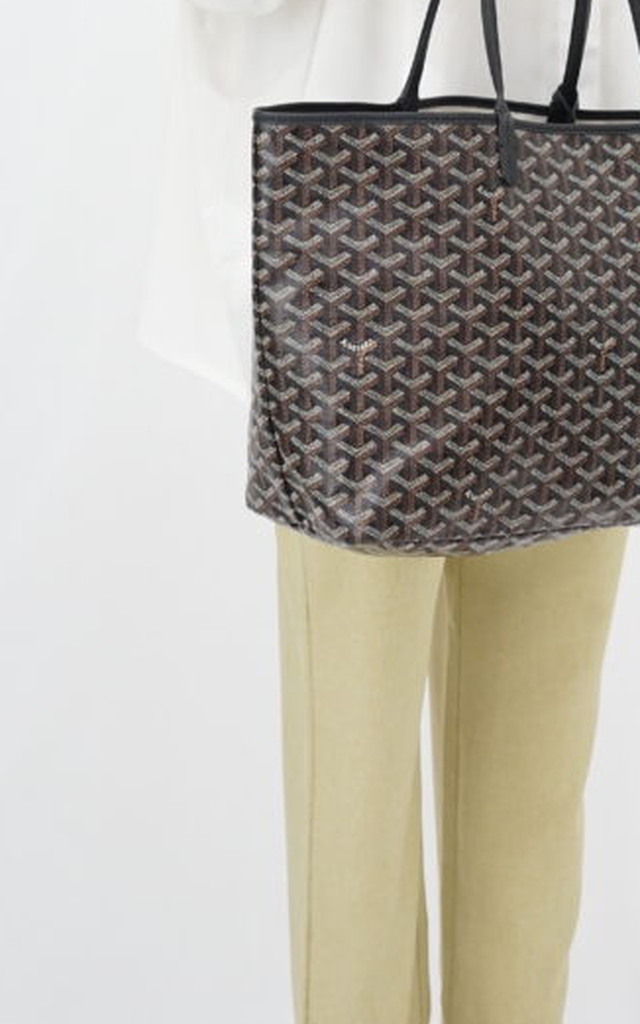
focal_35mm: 100
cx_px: 488
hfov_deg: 13.0
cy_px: 206
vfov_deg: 20.6
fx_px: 2792
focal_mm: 50
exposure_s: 1/8
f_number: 6.3
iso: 640
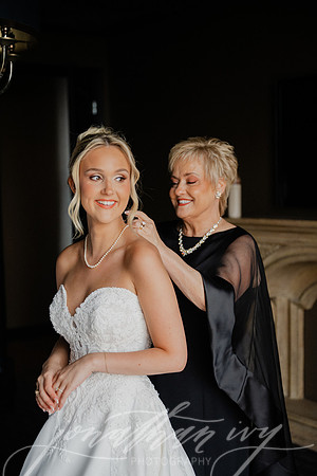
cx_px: 158
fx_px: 726
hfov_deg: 24.6
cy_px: 238
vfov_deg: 36.2
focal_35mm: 55
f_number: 2.8
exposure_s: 1/200
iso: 1000
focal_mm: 55
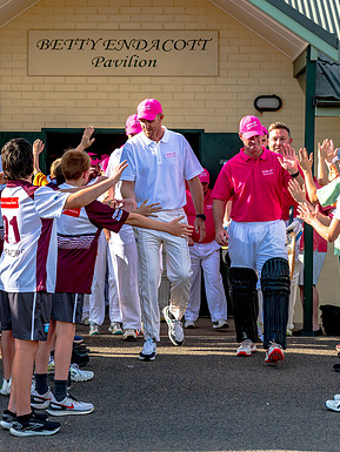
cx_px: 174
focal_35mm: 125
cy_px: 226
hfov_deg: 11.9
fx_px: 1636
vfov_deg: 15.8
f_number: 8
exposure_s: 1/500
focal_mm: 85
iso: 400
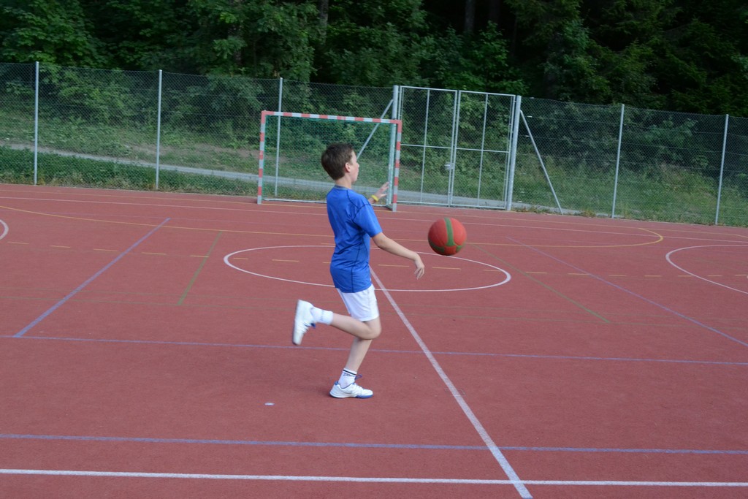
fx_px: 810
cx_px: 374
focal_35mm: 39
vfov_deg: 34.2
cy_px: 250
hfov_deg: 49.5
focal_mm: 26
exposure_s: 1/320
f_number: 9
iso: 1600
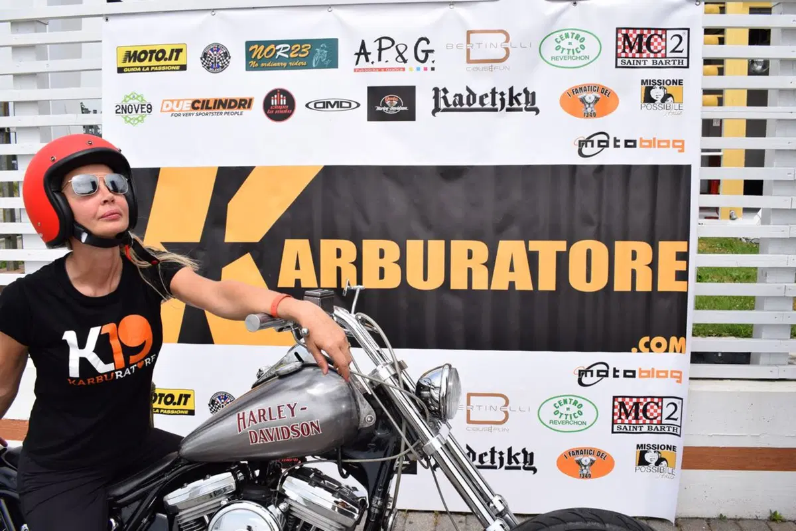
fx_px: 663
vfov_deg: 43.6
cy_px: 266
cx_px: 398
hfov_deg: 61.9
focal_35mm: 30
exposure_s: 1/400
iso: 200
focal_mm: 20
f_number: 10
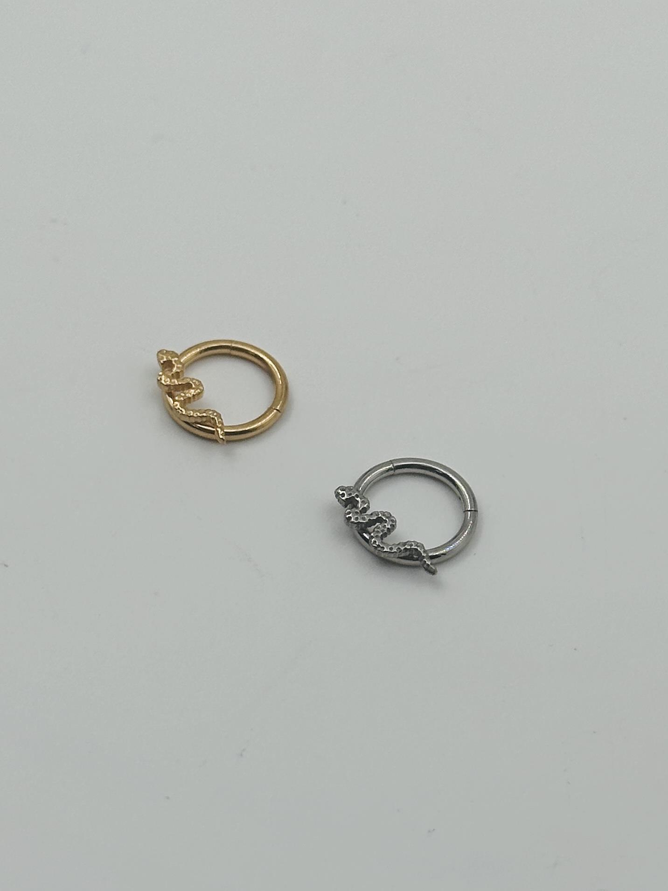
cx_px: 334
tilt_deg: -52.7
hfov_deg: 30.3
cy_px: 446
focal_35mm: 48
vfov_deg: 39.7
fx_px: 1235
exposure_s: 1/2070
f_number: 1.78
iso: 64
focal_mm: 6.86
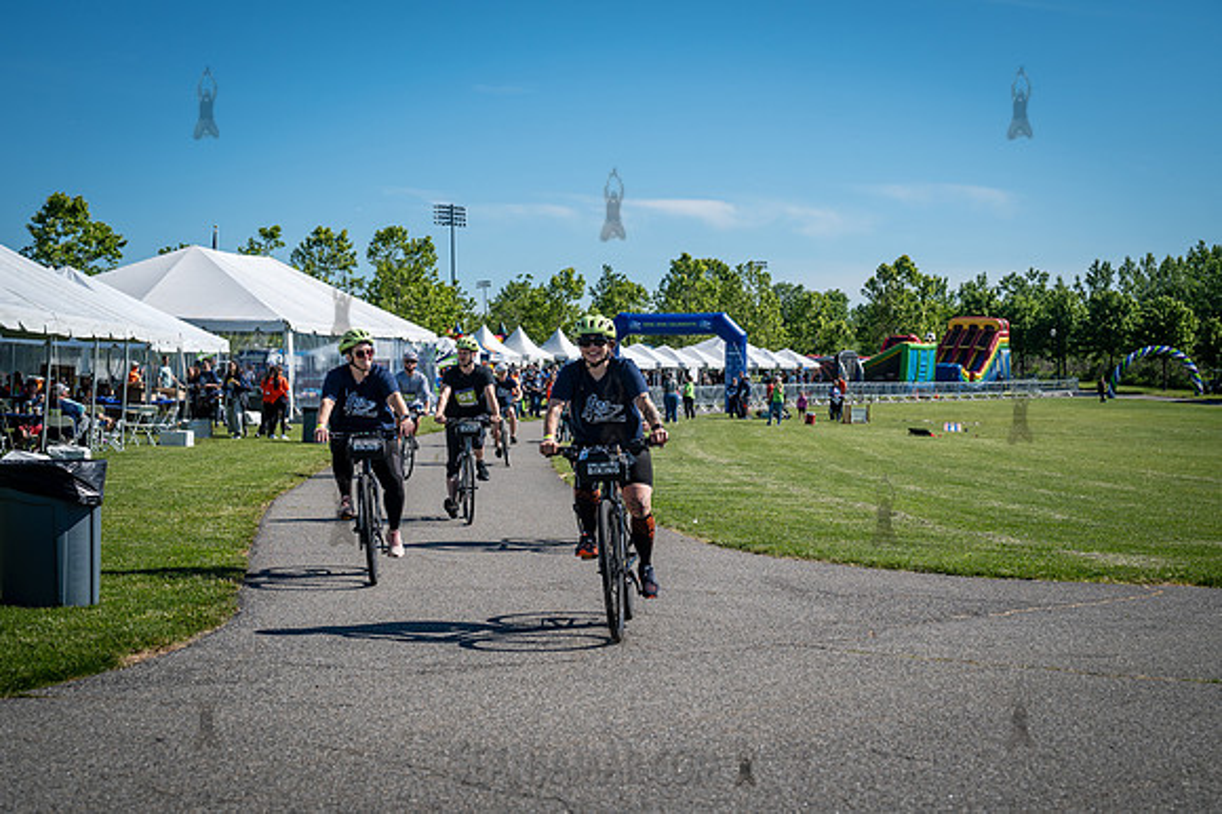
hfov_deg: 37.6
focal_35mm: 53
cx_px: 611
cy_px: 407
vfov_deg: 25.5
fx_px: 1795
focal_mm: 52
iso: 160
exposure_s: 1/1600
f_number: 4.5
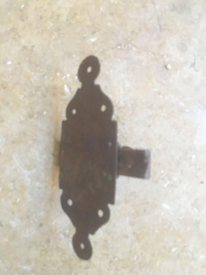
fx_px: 230
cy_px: 138
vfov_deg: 61.7
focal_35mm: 29
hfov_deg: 48.2
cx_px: 103
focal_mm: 4.15
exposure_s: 1/17
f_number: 2.2
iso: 640
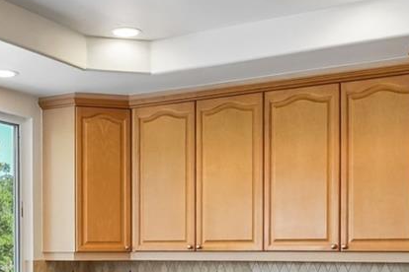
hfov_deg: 34.4
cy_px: 246
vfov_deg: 22.8
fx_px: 659
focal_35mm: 58
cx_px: 165
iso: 800
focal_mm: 10
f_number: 8
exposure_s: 1/20
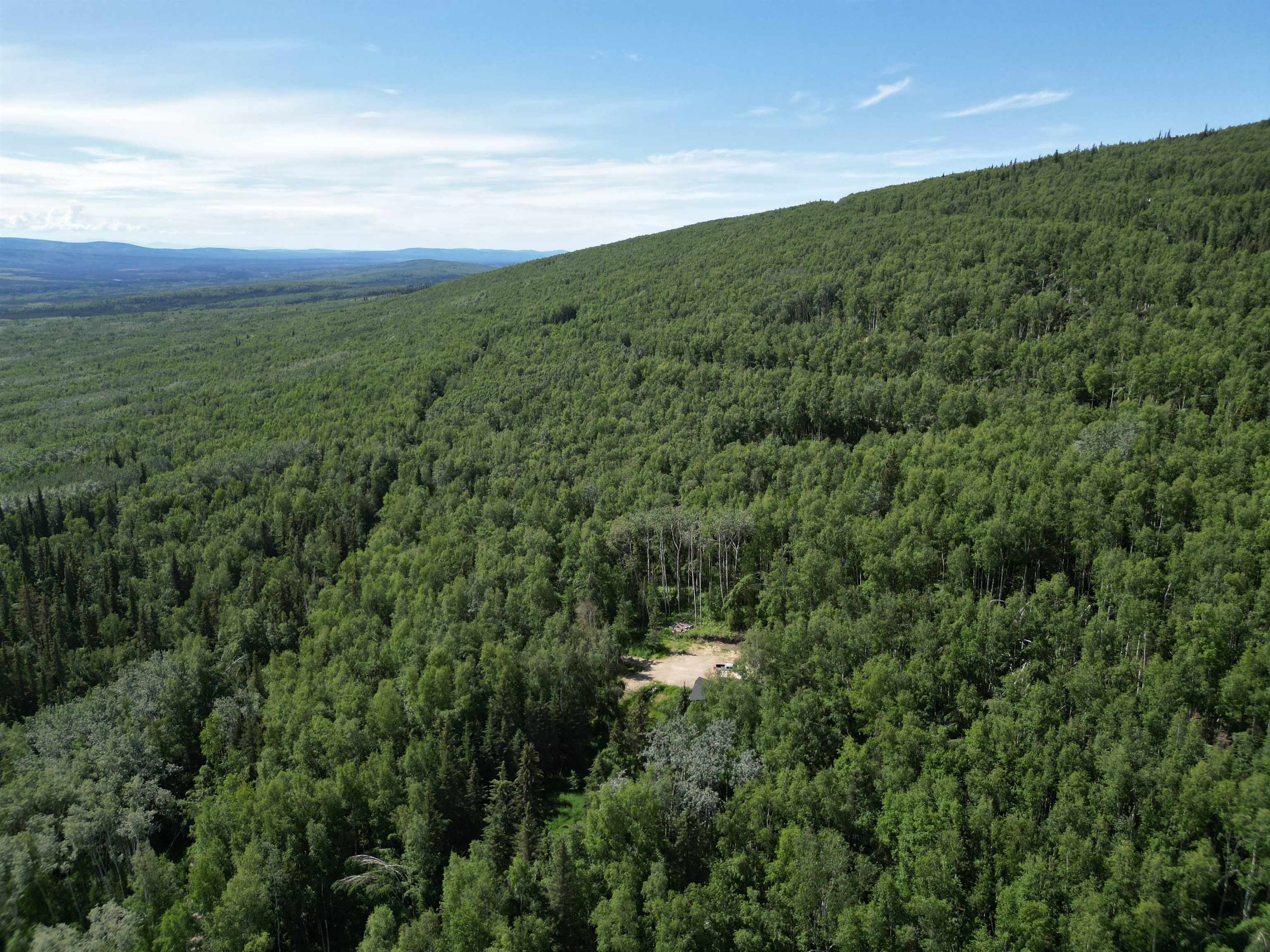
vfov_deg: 56.8
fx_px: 881
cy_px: 476
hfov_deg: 71.6
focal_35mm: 24
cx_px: 635
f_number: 1.7
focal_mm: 6.72
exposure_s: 1/2500
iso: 110
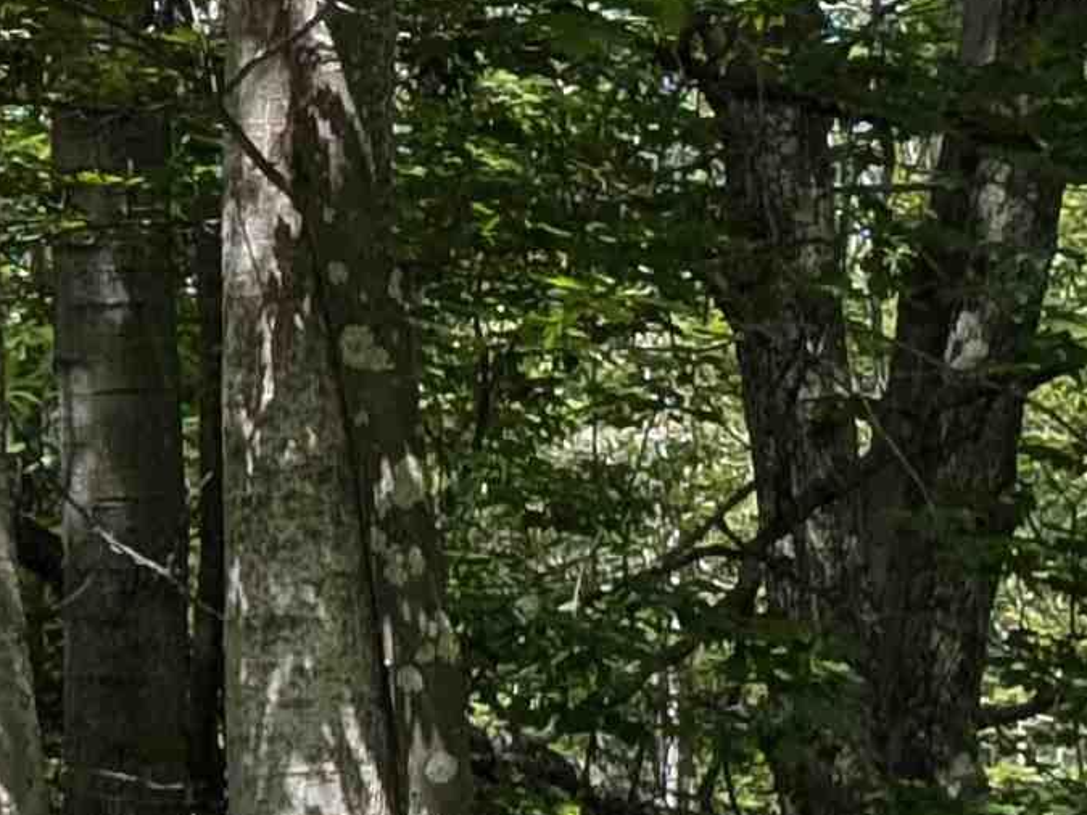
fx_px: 7001
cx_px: -686
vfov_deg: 6.6
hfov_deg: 8.6
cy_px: 788
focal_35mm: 223
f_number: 1.7
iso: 49
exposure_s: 1/1661
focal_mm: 4.53
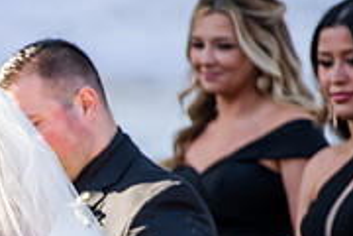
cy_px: 265
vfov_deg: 2.1
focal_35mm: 645
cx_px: -196
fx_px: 6324
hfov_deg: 3.2
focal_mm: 200
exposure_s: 1/400
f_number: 3.5
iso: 200
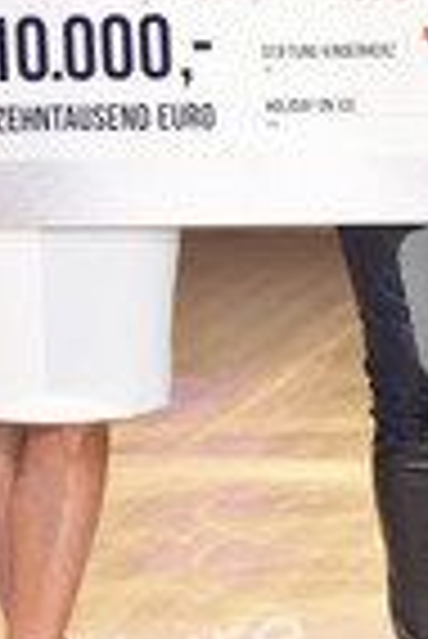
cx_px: 221
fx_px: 4910
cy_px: 50
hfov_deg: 5.0
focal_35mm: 276
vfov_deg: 7.4
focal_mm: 98
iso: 1600
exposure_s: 1/200
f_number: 5.6
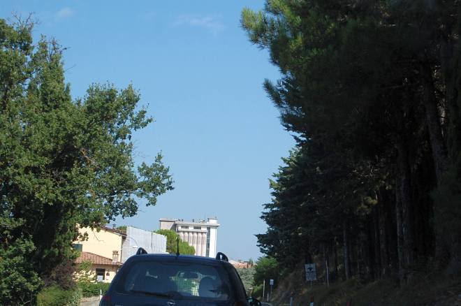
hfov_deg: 24.7
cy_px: 153
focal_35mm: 82
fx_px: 1055
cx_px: 230
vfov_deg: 16.5
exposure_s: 1/250
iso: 280
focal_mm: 55
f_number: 10
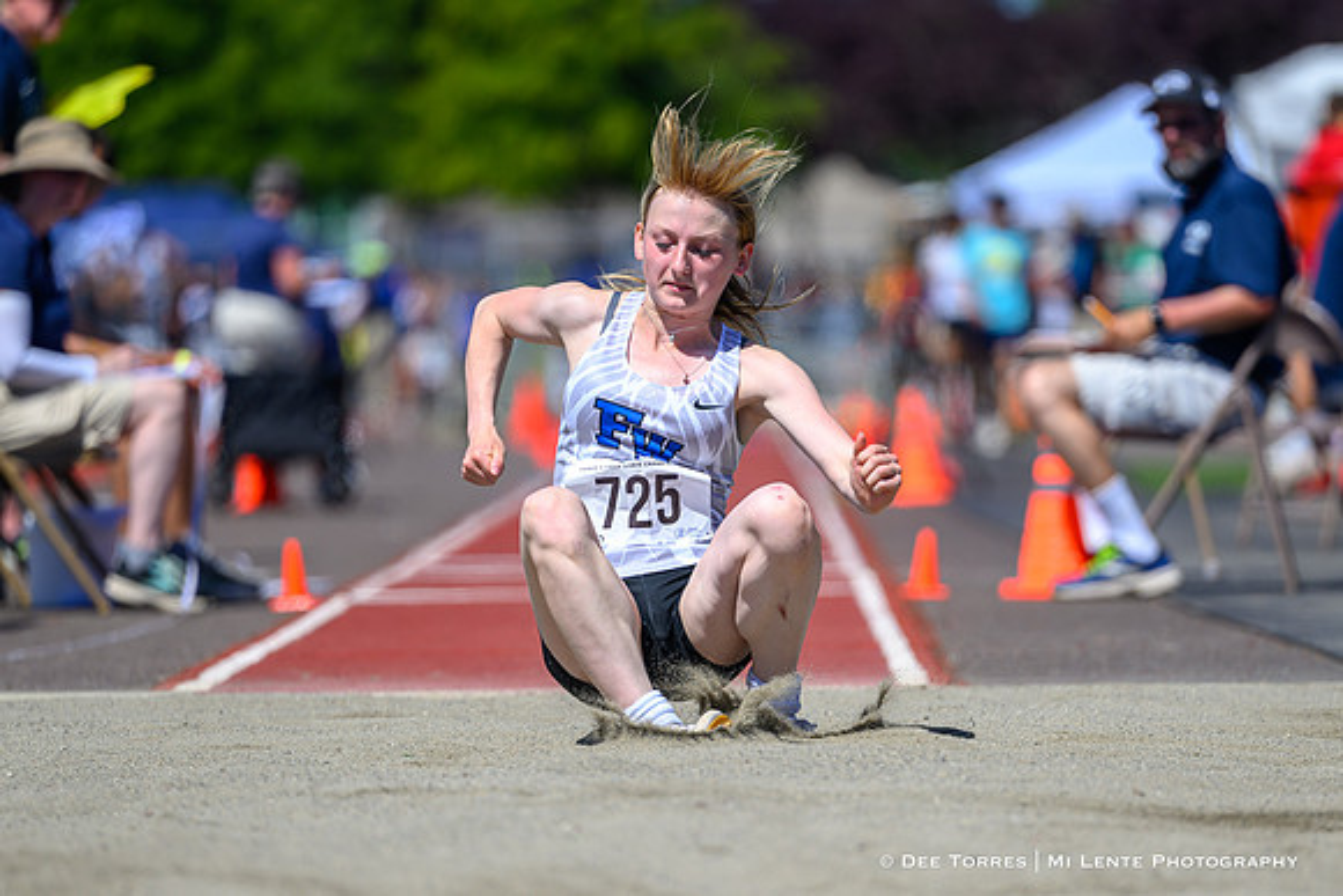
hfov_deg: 7.0
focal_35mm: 296
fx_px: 11034
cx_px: 696
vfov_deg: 4.7
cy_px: 453
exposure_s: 1/2500
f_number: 2.8
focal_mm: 200
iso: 140
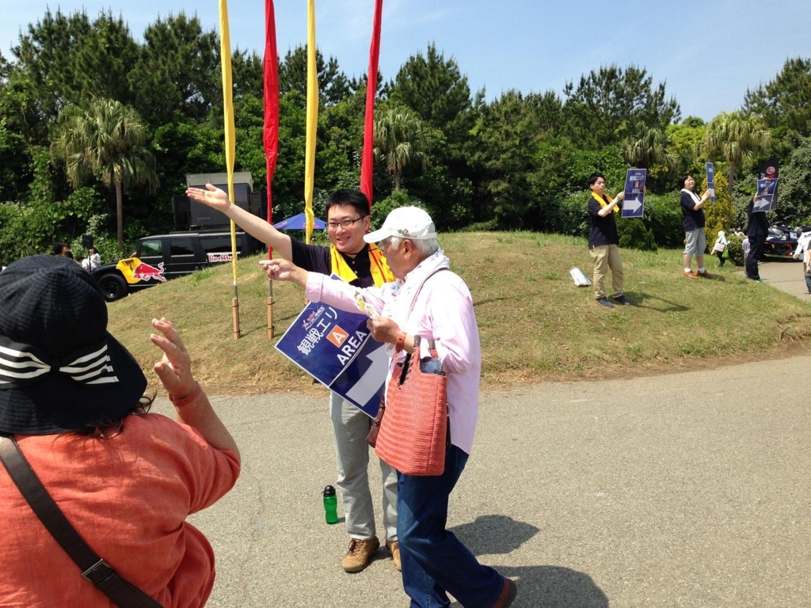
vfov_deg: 42.9
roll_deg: +1.3
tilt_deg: -4.9
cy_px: 304
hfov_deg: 55.4
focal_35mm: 33
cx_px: 406
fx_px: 773
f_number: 2.4
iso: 50
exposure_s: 1/1355
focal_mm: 4.12
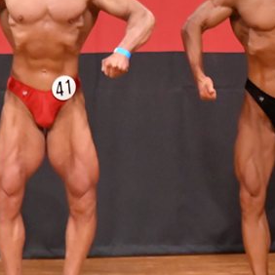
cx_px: 369
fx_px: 5671
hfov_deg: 2.8
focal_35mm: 631
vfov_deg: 2.8
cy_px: 91
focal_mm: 180
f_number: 5.6
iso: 10000
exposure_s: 1/400
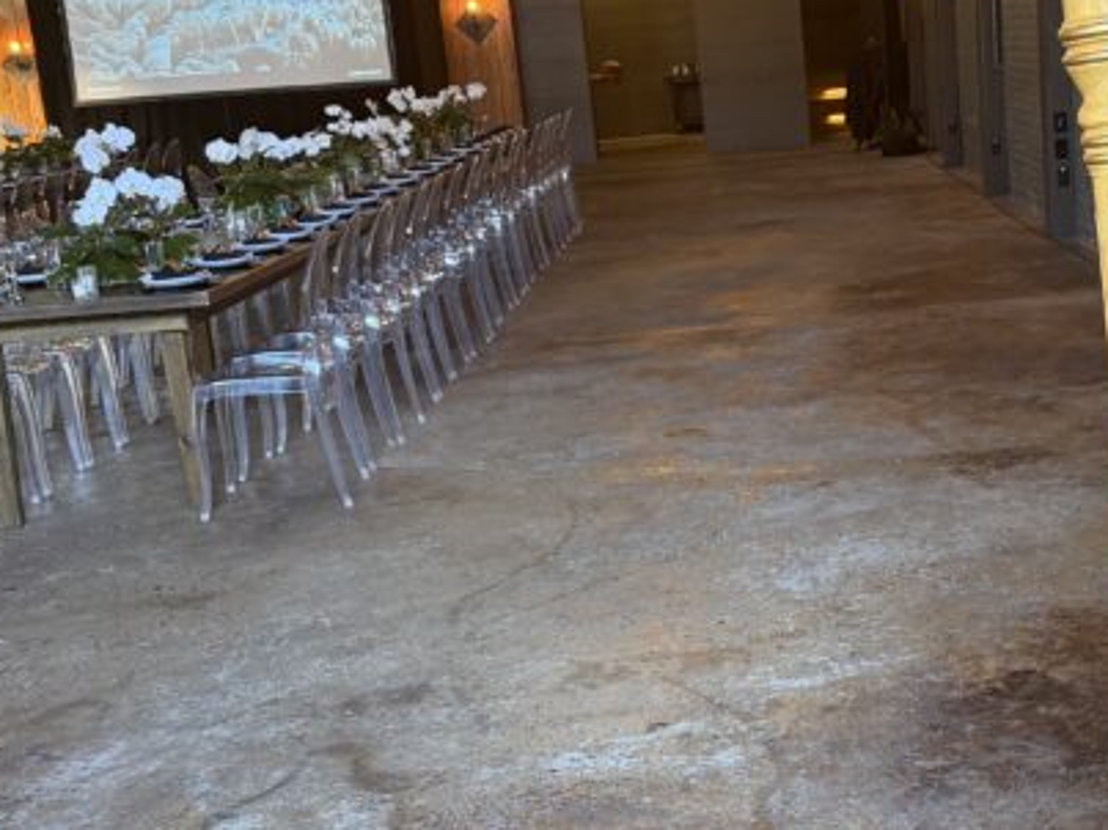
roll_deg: +5.9
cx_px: 751
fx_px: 1952
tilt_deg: -9.1
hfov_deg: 31.4
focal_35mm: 61
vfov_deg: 24.0
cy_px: 459
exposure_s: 1/60
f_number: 1.78
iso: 200
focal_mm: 6.76
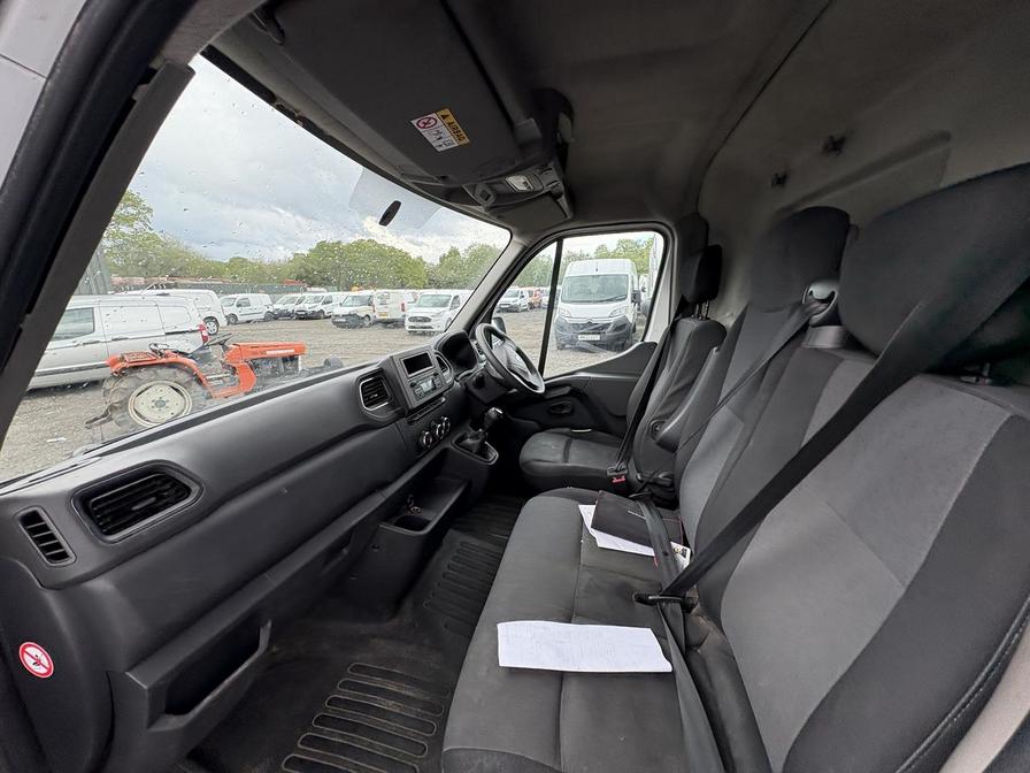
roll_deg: -2.9
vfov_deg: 85.7
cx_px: 515
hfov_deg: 102.1
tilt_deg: -20.5
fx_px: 417
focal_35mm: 14
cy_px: 386
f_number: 2.2
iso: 64
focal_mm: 2.22
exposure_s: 1/214
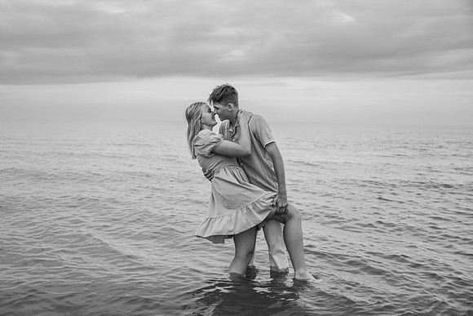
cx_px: 208
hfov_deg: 50.5
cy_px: 158
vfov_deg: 35.1
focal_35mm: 38
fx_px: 500
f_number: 2.8
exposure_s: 1/1000
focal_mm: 34
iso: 320
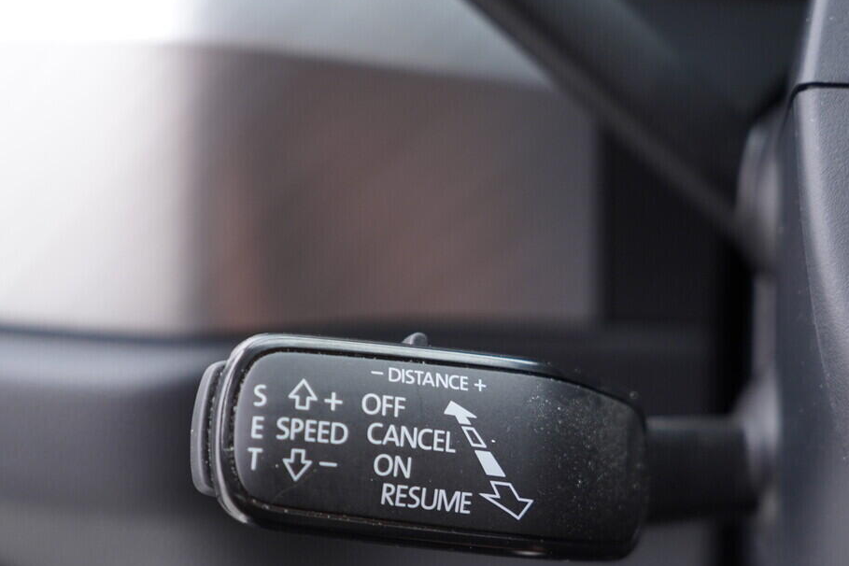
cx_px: 462
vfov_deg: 23.5
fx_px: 1344
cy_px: 436
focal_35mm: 57
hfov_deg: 35.0
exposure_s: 1/40
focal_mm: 24
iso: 320
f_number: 2.8
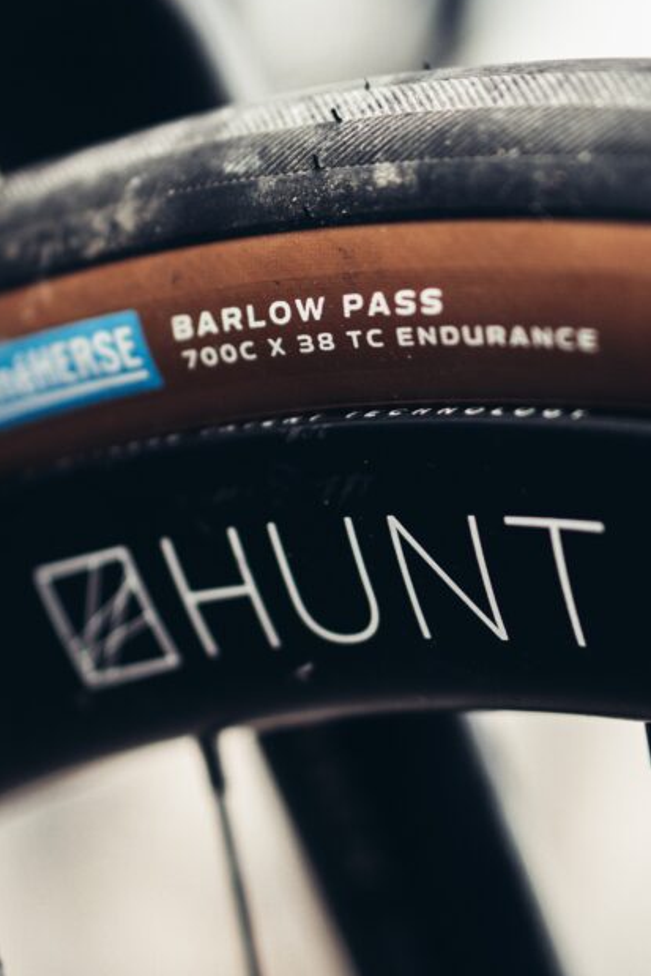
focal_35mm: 124
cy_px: 535
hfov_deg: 11.1
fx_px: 3361
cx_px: 335
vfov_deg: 16.5
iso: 200
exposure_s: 1/160
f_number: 1.8
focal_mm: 50
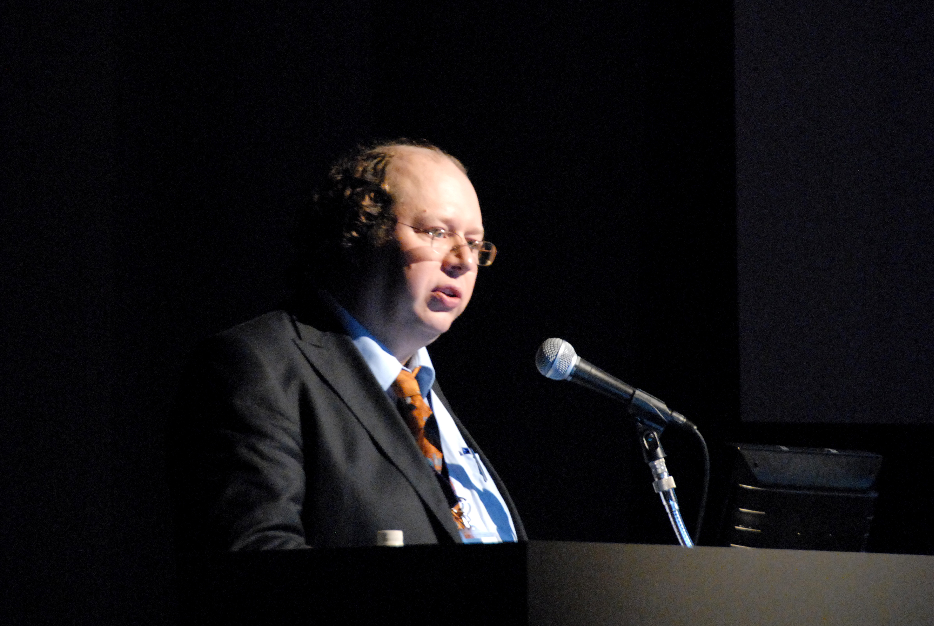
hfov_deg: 6.9
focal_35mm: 300
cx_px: 467
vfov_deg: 4.6
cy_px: 313
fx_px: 7794
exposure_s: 1/30
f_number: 5.6
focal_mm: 200
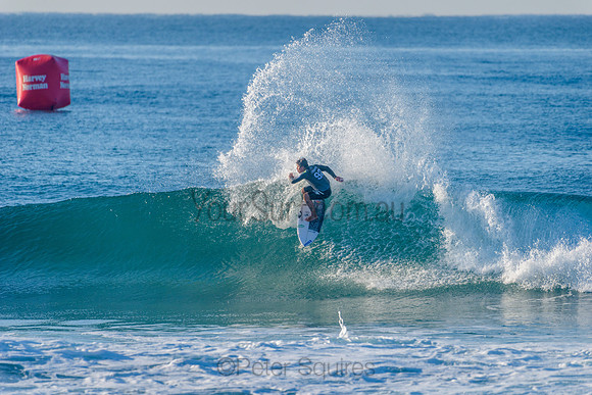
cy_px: 198
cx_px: 296
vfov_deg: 2.8
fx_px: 8224
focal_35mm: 500
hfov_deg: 4.1
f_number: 5.6
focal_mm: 500
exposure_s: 1/2000
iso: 320
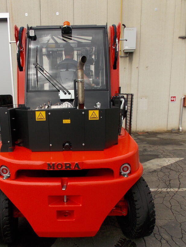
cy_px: 142
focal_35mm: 29
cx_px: 71
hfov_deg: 47.8
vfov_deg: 61.4
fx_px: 208
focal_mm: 4
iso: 80
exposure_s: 1/640
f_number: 3.1
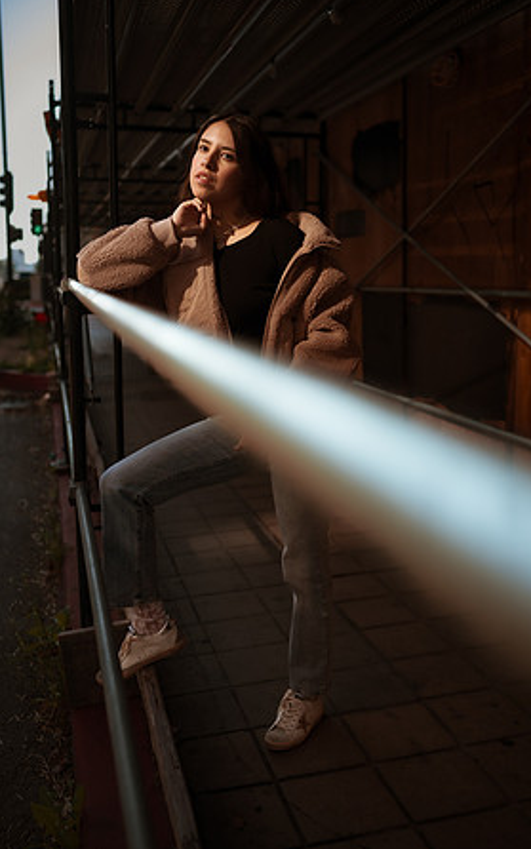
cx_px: 270
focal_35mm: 36
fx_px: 833
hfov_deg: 35.4
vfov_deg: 54.0
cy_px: 423
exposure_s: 1/1250
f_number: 2.2
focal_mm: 35
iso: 50
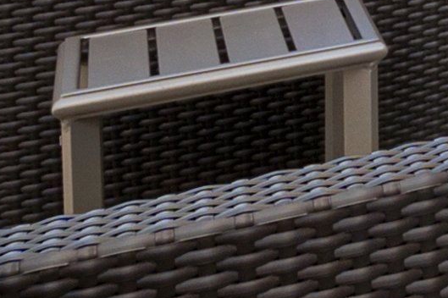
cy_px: -499
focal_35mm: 134
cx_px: 1606
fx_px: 1666
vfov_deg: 8.9
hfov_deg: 9.1
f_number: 10
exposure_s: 1/60
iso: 100
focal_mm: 12
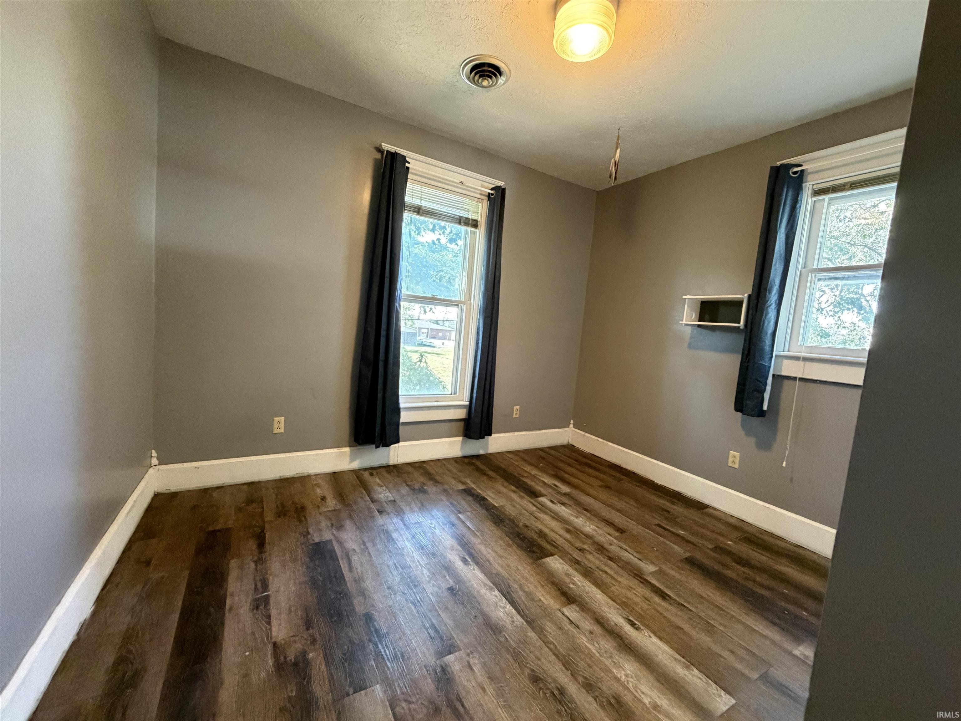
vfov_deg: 85.7
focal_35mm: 14
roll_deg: -3.7
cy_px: 360
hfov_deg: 102.1
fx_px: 389
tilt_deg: -5.7
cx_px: 480
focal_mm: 2.22
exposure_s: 1/60
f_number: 2.2
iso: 640
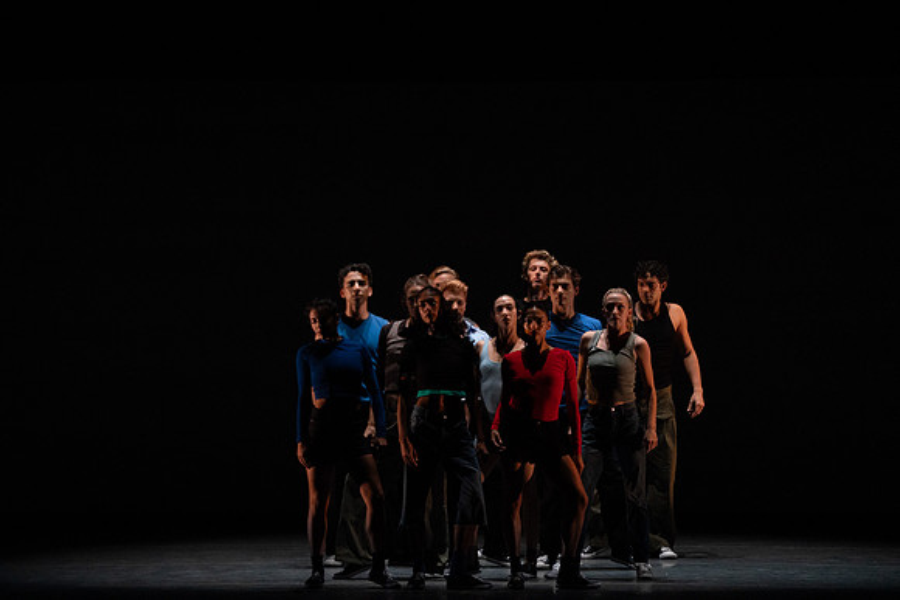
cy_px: 300
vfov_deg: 6.9
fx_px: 5001
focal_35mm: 200
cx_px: 450
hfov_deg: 10.3
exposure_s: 1/400
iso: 8000
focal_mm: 200
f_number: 5
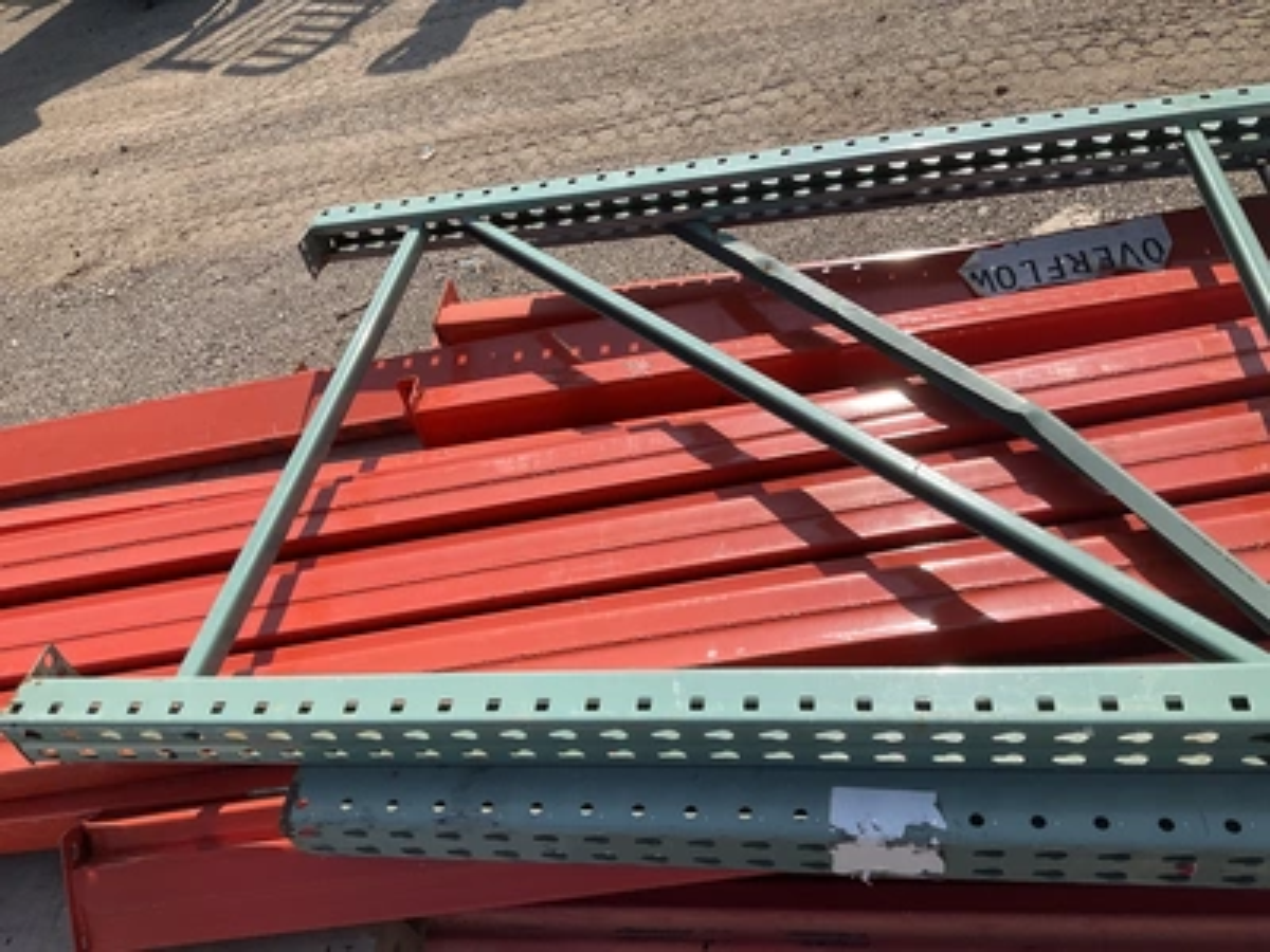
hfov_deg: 61.7
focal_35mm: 29
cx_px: 635
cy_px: 476
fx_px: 1064
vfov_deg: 48.2
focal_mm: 3
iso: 25
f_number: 1.8
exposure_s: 1/1730
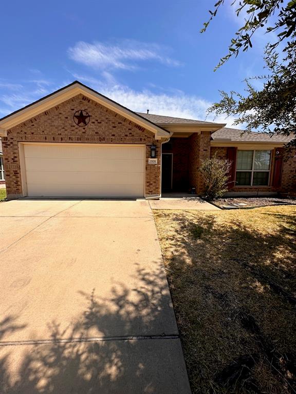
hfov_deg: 85.7
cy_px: 197
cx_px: 148
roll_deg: -1.3
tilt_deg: -6.3
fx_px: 160
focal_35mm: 14
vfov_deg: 102.1
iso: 50
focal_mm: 2.22
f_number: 2.2
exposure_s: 1/2353
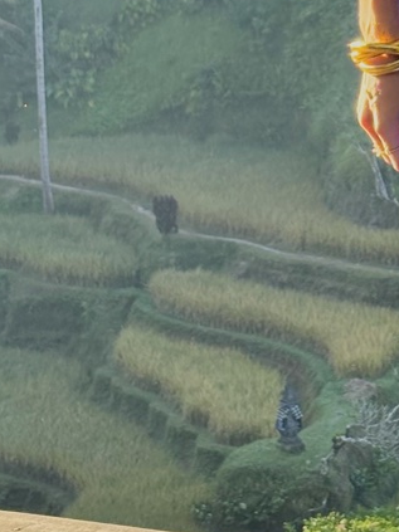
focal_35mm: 172
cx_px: 529
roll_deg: -1.1
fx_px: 2645
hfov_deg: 8.5
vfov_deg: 11.3
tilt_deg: -4.0
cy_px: -125
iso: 32
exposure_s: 1/314
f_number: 1.6
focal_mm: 5.96
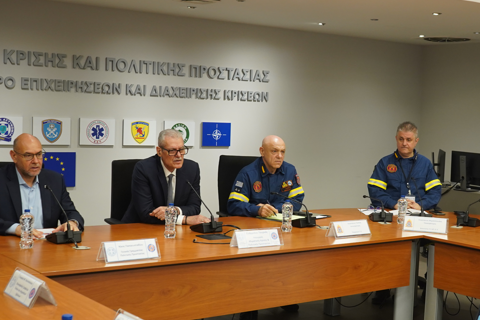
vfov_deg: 23.4
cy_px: 175
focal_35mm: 58
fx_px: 773
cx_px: 310
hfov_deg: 34.2
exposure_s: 1/80
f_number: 5
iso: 1250
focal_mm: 31
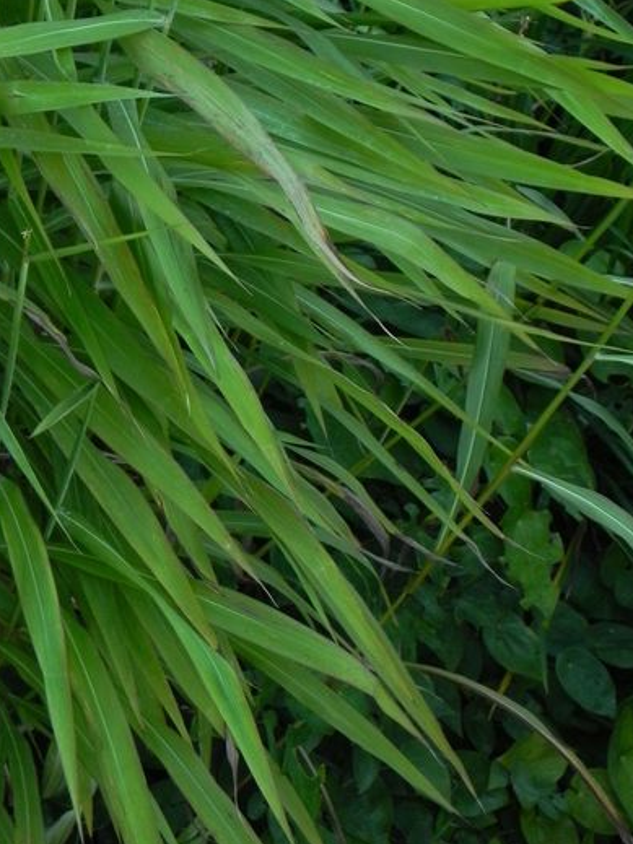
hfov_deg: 11.3
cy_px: 255
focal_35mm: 131
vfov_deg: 15.0
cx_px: 236
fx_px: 3195
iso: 160
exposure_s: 1/5
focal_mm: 15.1
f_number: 4.5
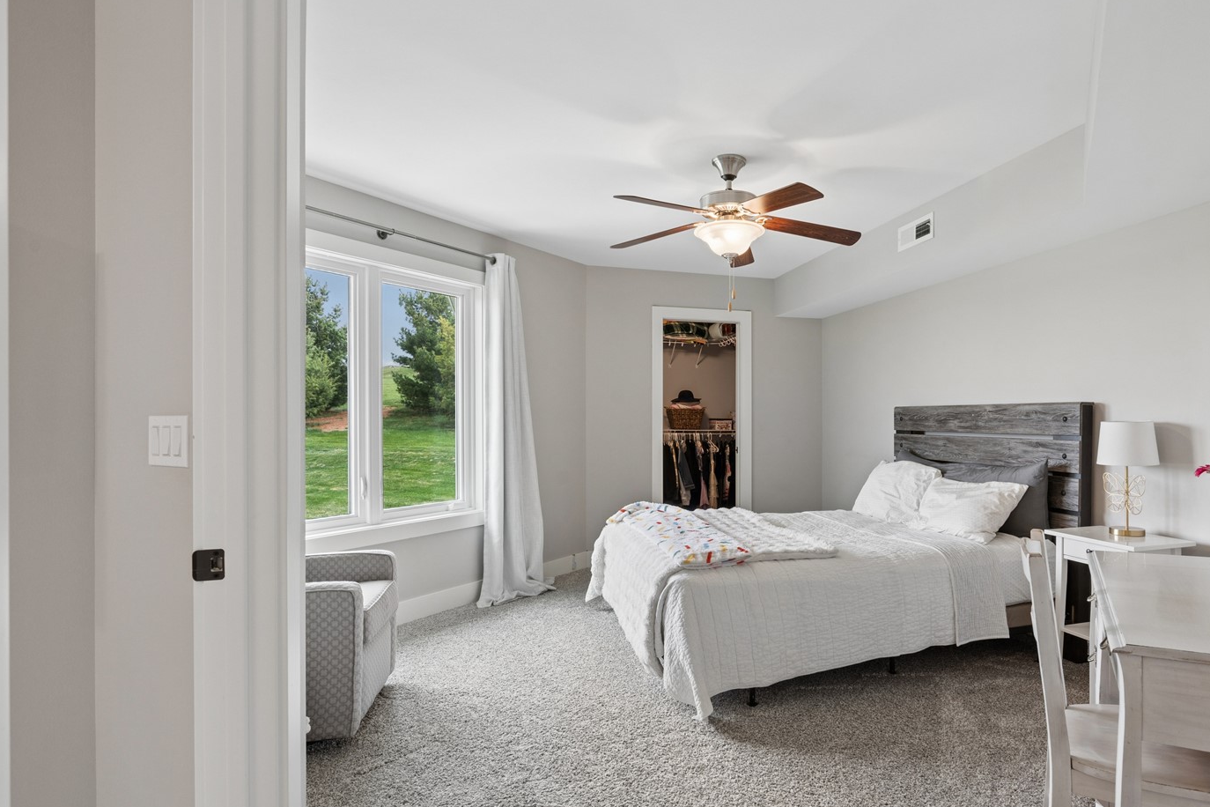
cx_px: 723
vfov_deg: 59.5
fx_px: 706
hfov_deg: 80.3
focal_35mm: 21
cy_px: 416
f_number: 9
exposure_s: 1/20
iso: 400
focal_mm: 17
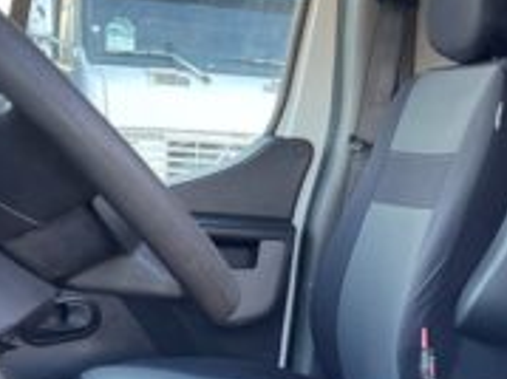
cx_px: 501
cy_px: 331
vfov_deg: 16.8
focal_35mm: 87
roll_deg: -1.1
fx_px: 1273
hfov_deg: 21.7
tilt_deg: -7.7
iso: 100
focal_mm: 4.2
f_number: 1.6
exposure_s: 1/121
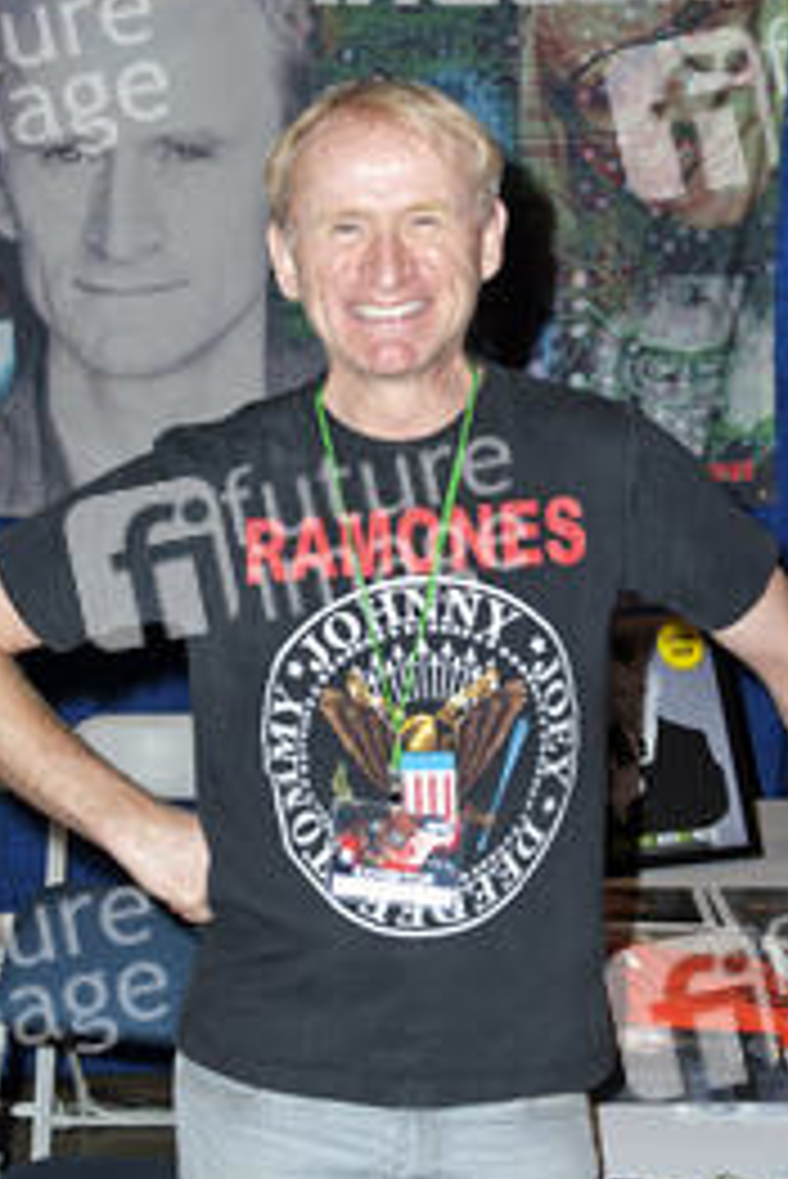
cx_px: 430
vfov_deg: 35.9
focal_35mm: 55
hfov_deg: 24.6
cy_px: 770
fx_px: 1803
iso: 400
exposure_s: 1/320
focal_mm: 36
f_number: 4
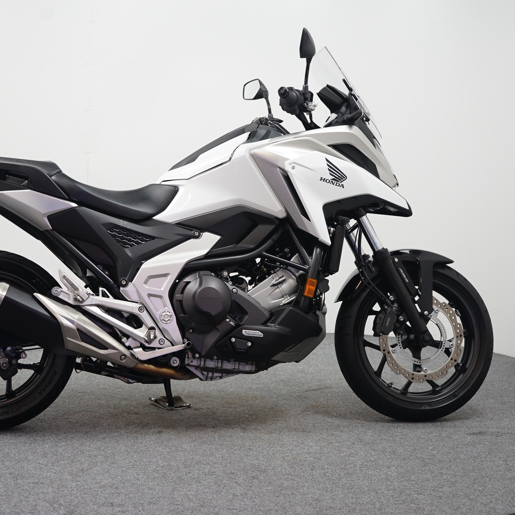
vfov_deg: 26.1
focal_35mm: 66
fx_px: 1111
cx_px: 210
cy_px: 256
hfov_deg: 26.1
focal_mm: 51
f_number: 4.5
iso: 800
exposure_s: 1/60
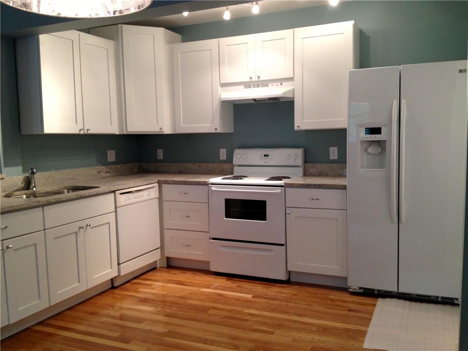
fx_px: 473
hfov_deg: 52.6
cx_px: 234
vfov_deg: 40.7
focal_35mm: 35
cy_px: 176
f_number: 2.4
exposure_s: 1/20
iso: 100
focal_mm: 4.28
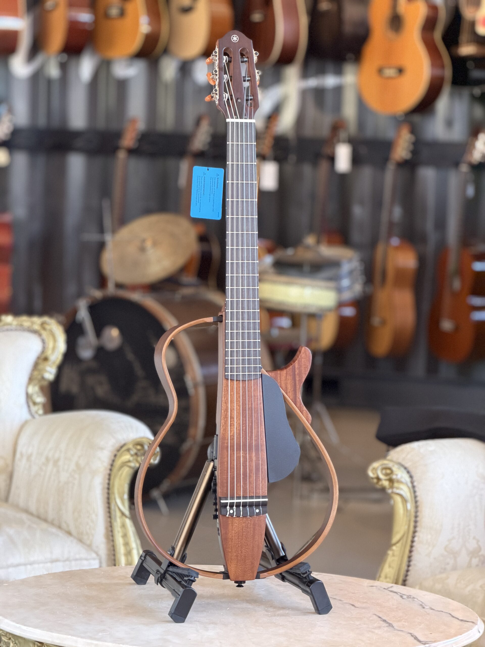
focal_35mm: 100
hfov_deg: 14.8
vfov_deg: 19.6
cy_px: 324
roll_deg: -2.5
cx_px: 242
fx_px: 1868
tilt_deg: -7.4
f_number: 2.8
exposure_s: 1/69
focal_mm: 16.89
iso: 640
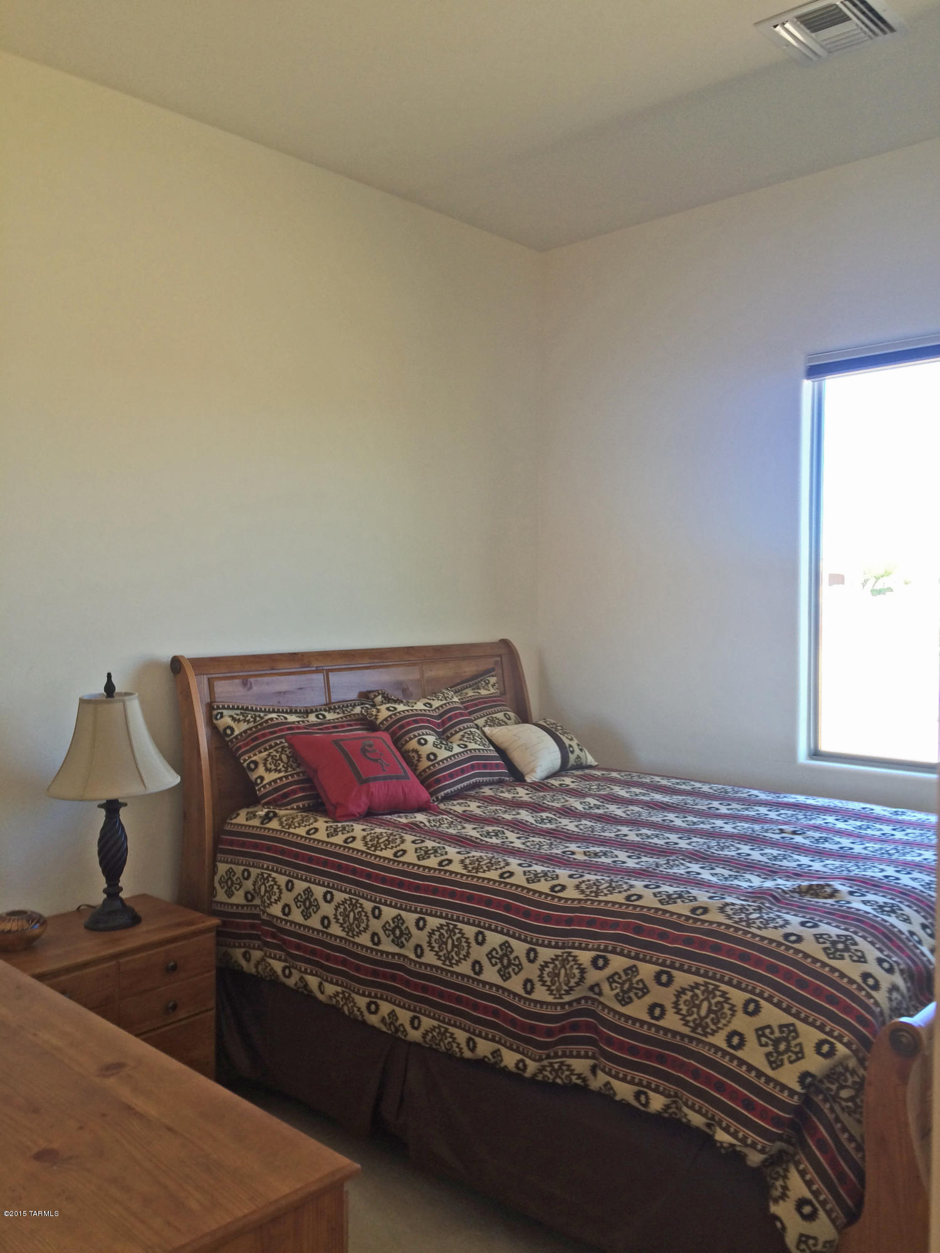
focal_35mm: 29
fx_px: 1050
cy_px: 626
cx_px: 470
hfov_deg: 48.2
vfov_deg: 61.7
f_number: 2.2
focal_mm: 4.15
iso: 32
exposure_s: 1/30
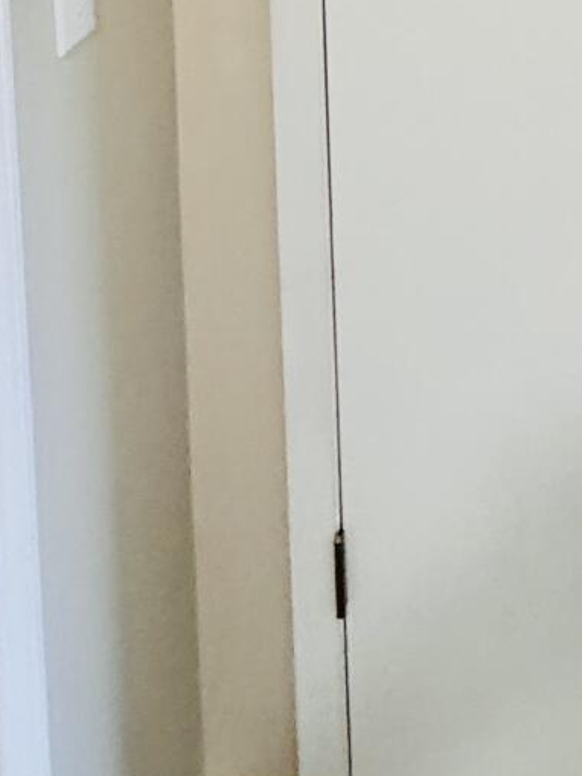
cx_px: 571
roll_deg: +1.1
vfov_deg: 26.8
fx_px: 1232
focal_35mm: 55
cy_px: -338
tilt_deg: -3.4
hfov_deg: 25.4
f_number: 2.2
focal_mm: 2.22
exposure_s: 1/60
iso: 400
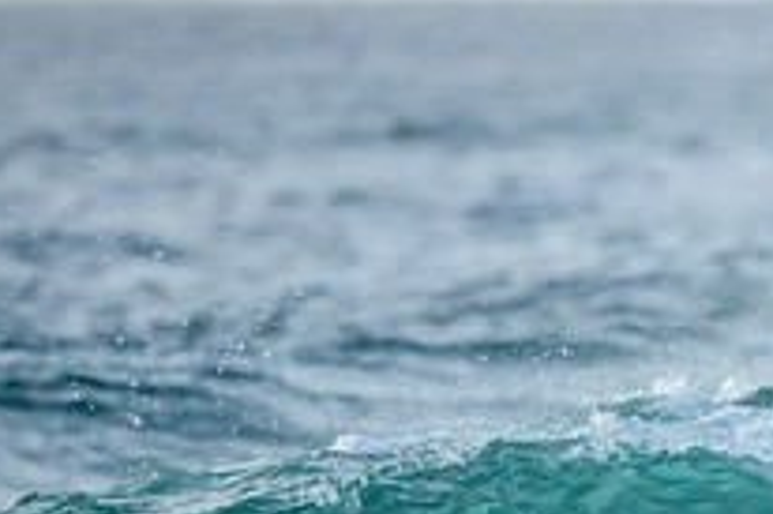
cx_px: 999
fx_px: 59279
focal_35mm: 2763
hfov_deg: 0.7
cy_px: 661
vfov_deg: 0.5
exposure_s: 1/2500
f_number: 6.3
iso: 800
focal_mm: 800
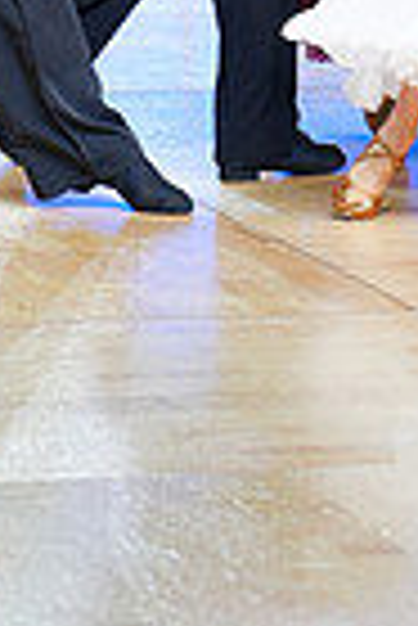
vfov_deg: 7.9
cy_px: -338
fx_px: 4413
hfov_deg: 5.4
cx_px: 227
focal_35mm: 254
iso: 1250
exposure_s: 1/400
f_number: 4
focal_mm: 61
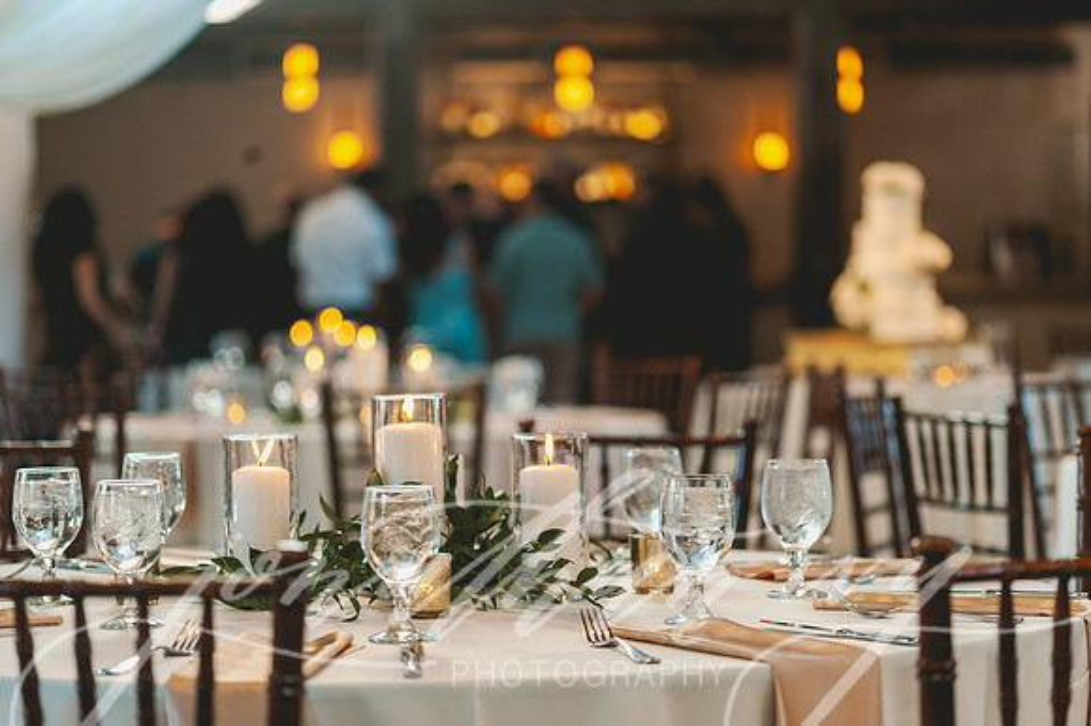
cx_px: 546
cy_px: 363
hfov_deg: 19.5
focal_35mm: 105
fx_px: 3180
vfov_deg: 13.0
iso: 800
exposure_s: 1/200
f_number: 2.8
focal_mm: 105
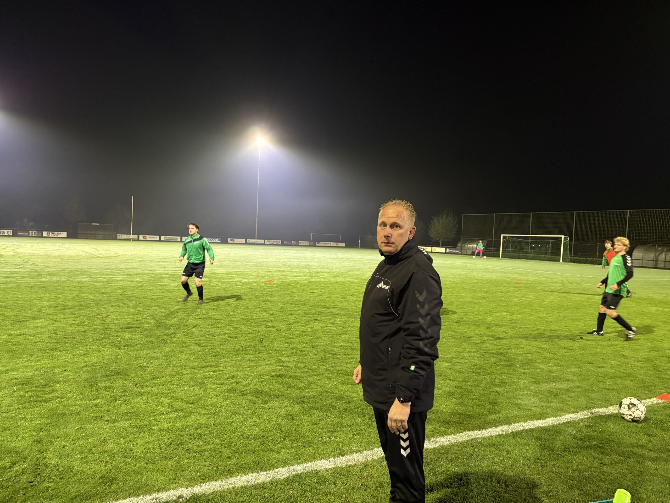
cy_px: 252
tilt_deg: -0.9
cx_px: 335
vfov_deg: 53.1
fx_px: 503
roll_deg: -2.4
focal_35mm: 26
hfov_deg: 67.3
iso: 500
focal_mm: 5.96
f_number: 1.6
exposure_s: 1/49
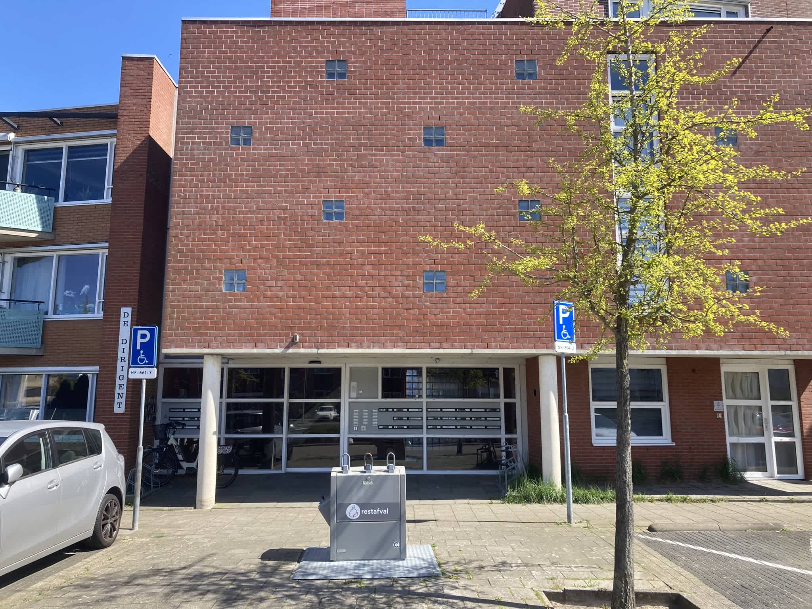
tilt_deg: +10.3
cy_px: 304
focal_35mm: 28
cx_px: 406
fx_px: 657
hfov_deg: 63.4
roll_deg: +0.2
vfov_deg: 49.7
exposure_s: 1/800
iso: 20
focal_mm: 4
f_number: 1.8
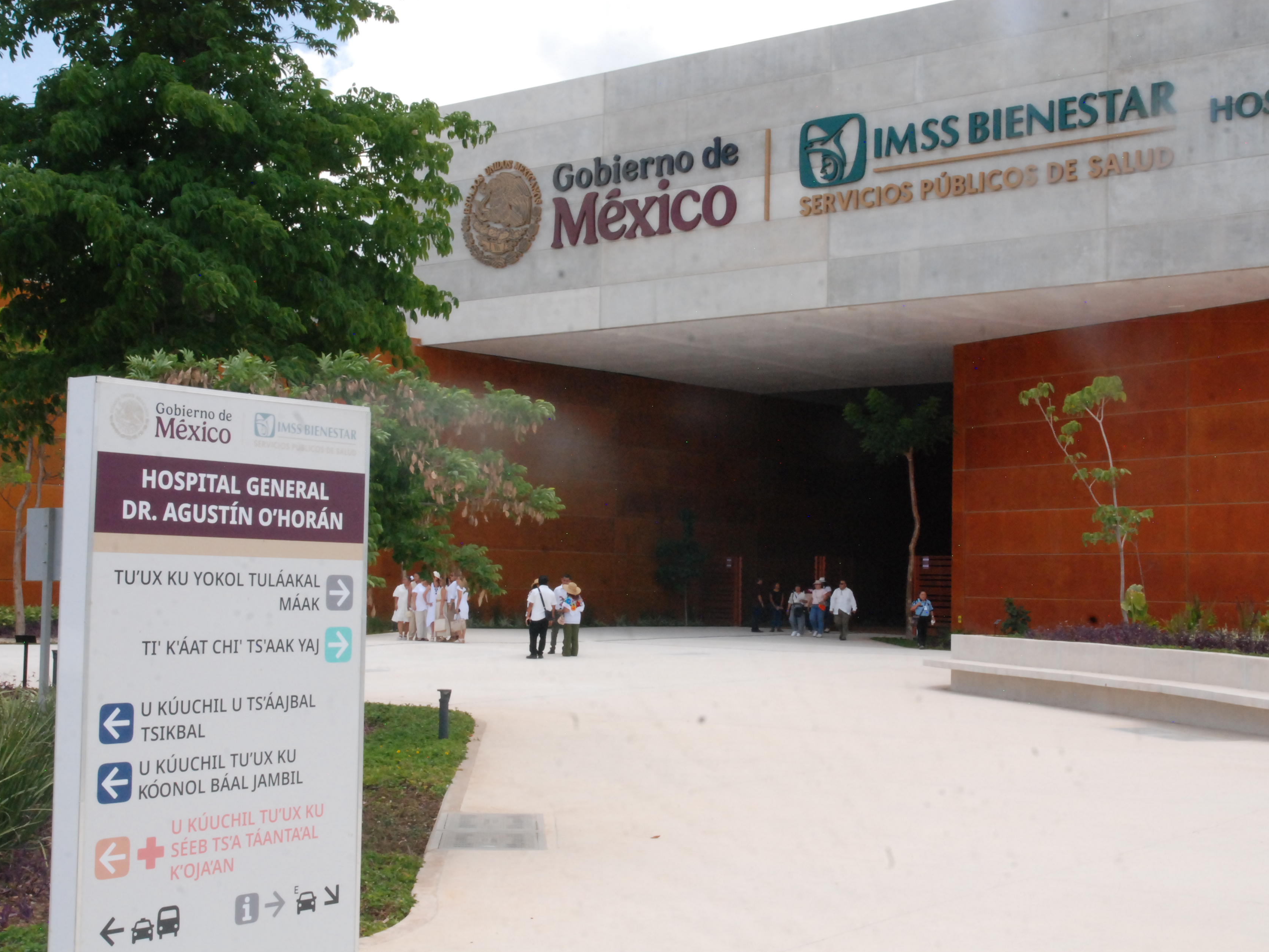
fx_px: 1743
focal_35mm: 48
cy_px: 475
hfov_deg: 40.0
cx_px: 663
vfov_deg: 30.5
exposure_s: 1/125
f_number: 22
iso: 1000
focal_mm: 29
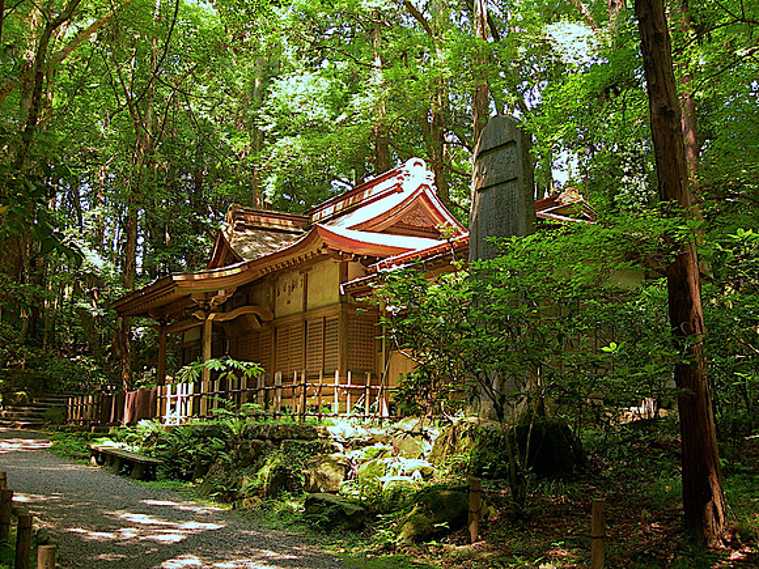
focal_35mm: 41
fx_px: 899
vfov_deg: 35.1
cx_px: 380
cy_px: 284
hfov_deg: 45.8
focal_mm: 8.5
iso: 50
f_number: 2.9
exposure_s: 1/28.5
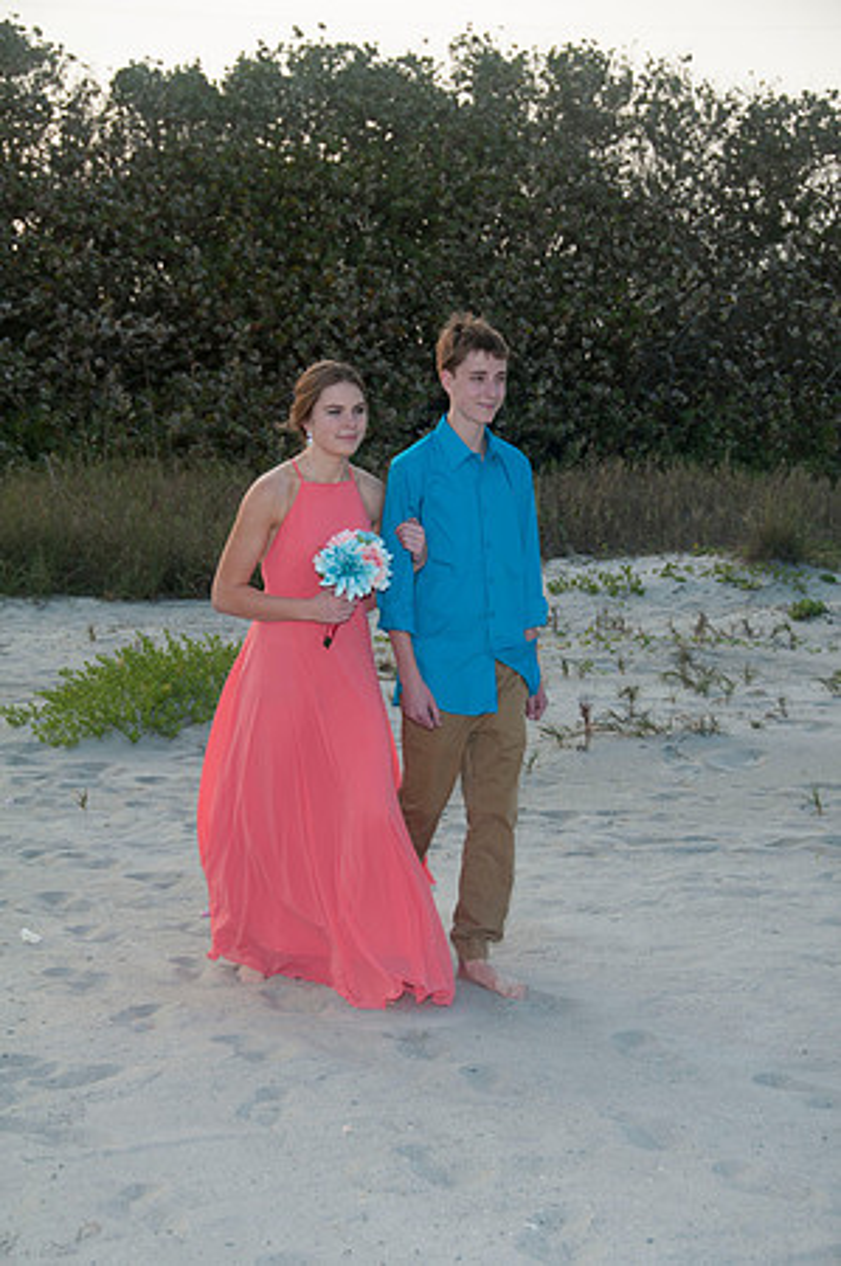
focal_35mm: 72
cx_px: 420
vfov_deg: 28.1
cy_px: 633
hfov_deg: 18.9
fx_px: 2529
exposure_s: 1/250
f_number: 5.6
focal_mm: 48
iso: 100
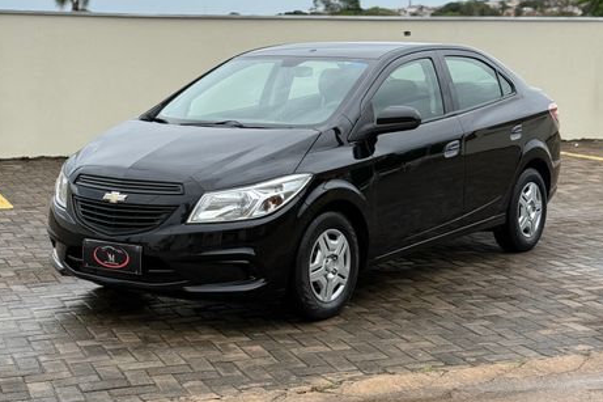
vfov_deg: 26.5
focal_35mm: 51
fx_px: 854
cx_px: 300
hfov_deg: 38.9
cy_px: 185
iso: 100
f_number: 1.78
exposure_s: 1/2342
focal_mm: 6.76
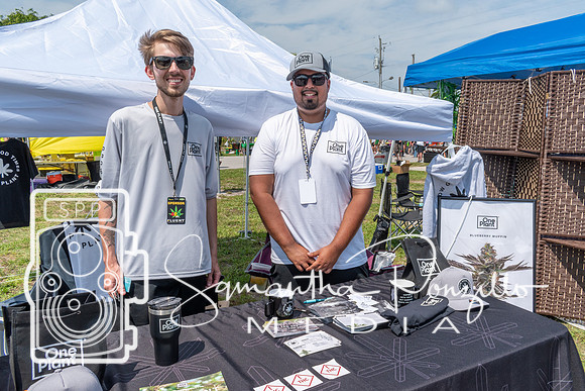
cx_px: 295
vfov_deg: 47.4
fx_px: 445
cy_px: 196
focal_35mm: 27
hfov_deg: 66.6
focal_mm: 18
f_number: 11
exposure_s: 1/500
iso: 200
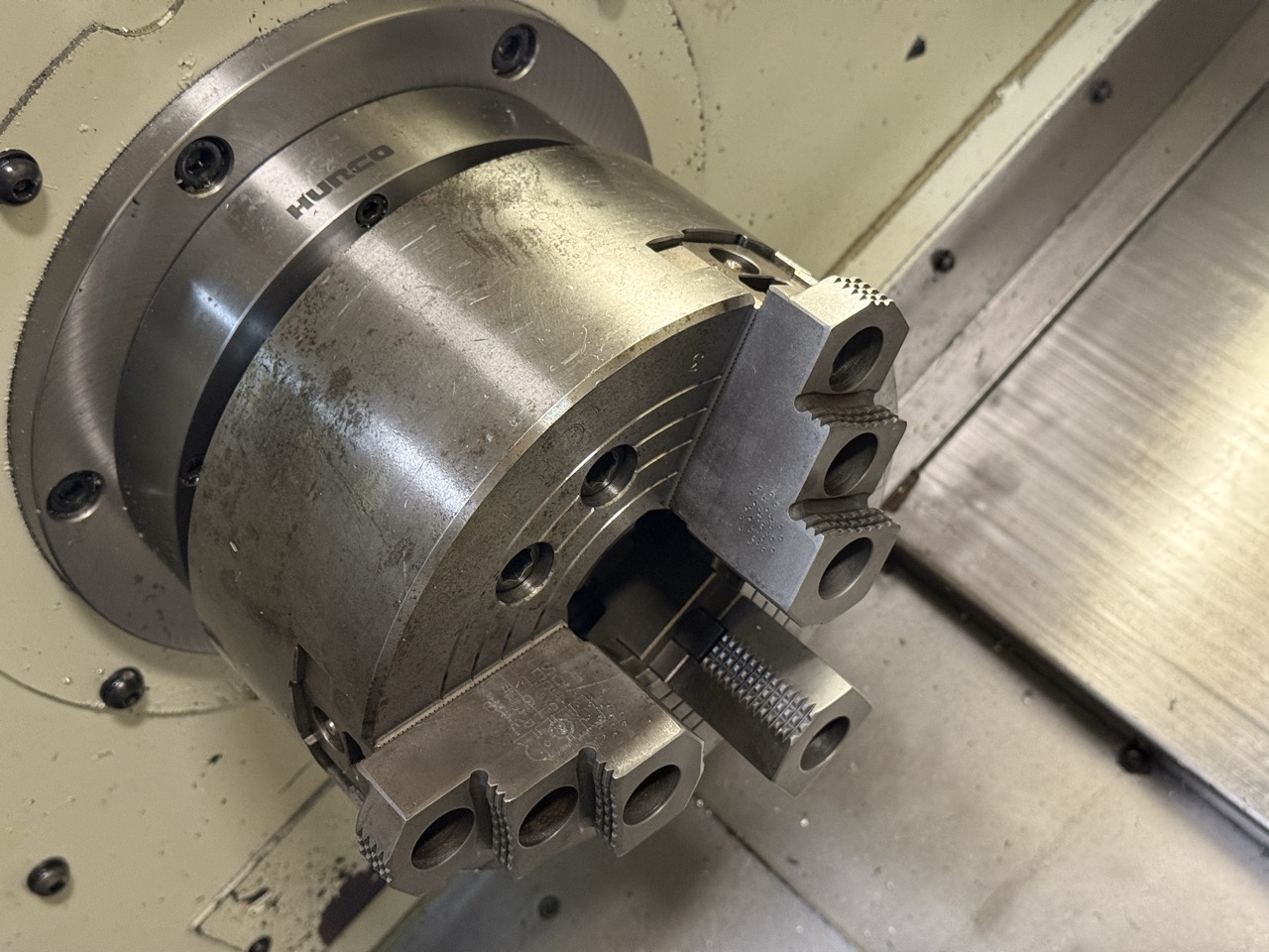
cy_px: 476
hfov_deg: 39.7
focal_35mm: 48
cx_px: 634
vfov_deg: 30.3
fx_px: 1760
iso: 400
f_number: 1.78
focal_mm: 6.76
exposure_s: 1/40
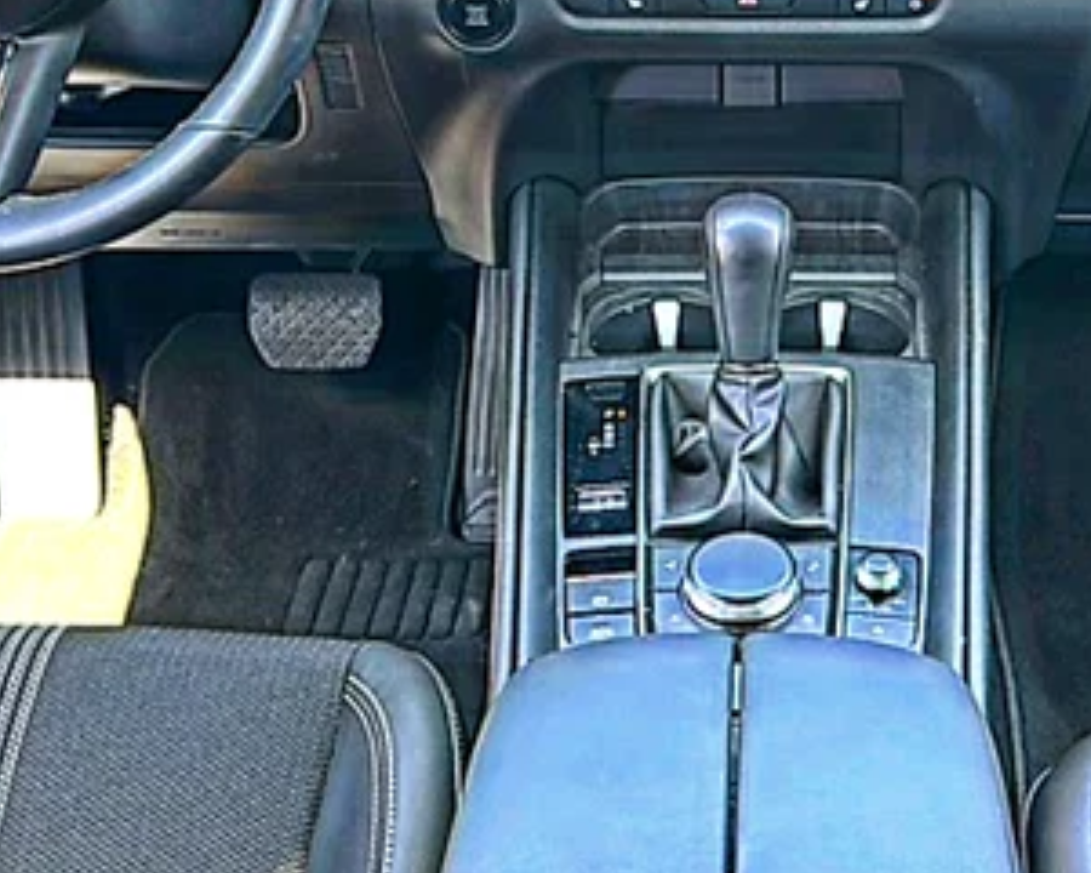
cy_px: 322
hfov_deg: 32.6
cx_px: 756
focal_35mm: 57
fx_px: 1840
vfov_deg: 26.6
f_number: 1.78
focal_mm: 6.86
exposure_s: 1/75
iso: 125
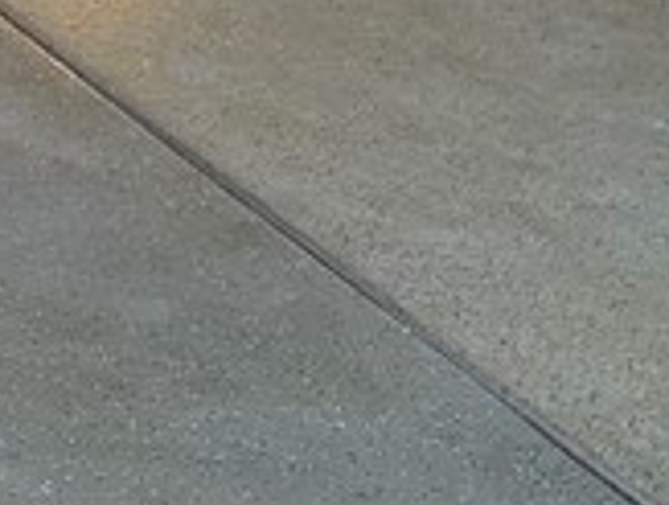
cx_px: -308
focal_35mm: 163
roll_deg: -1.2
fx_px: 3157
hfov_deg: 11.6
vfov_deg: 8.2
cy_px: -838
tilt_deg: -2.7
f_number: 1.6
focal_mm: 5.96
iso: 80
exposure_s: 1/165
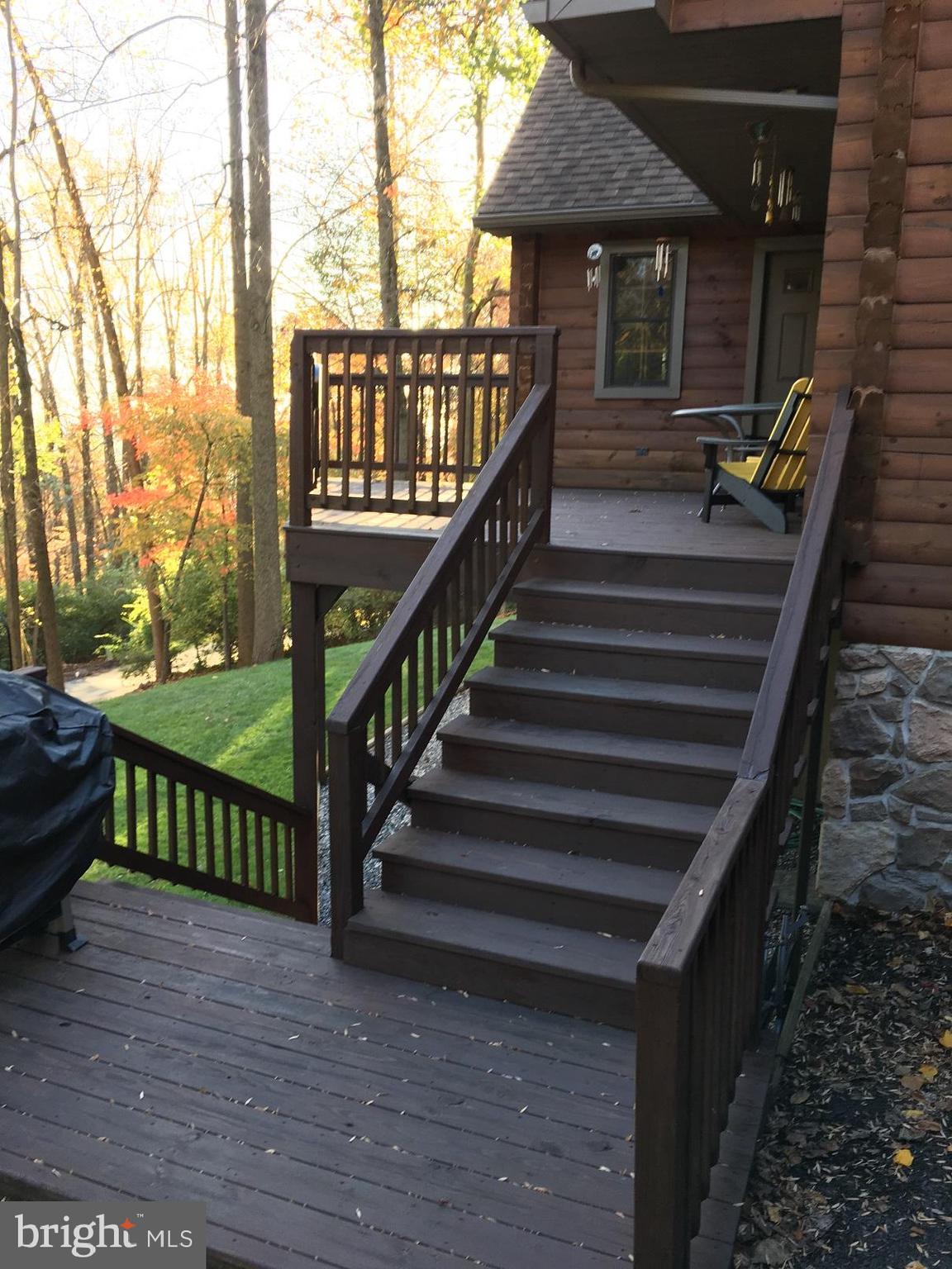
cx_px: 476
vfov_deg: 61.7
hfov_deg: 48.2
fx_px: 1063
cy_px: 634
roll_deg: -1.5
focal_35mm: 29
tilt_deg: -10.2
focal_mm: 4.15
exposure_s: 1/40
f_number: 2.2
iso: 32
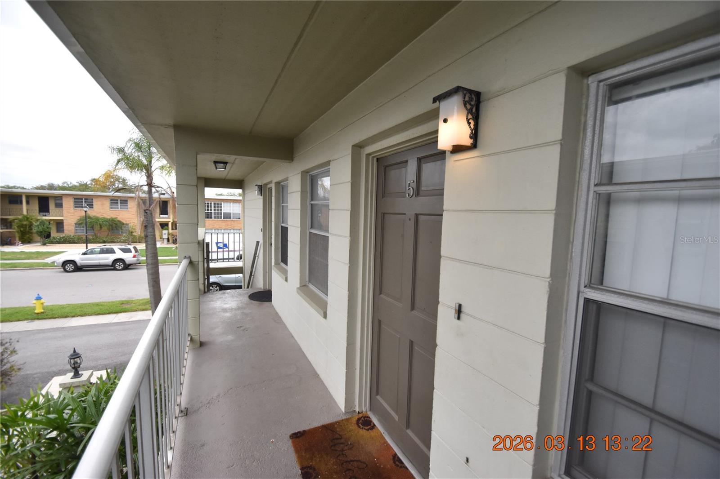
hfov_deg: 100.4
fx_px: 300
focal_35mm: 15
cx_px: 360
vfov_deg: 77.3
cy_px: 240
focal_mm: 10
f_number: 3.5
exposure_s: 1/3000
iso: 800
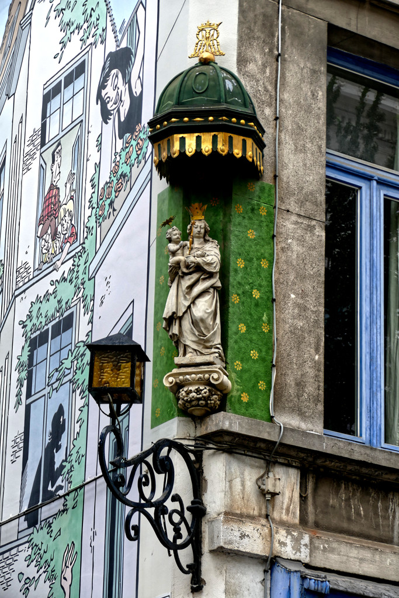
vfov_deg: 15.8
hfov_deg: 10.6
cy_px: 299
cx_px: 200
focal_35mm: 130
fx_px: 2160
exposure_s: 1/80
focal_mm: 47.5
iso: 125
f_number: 3.9
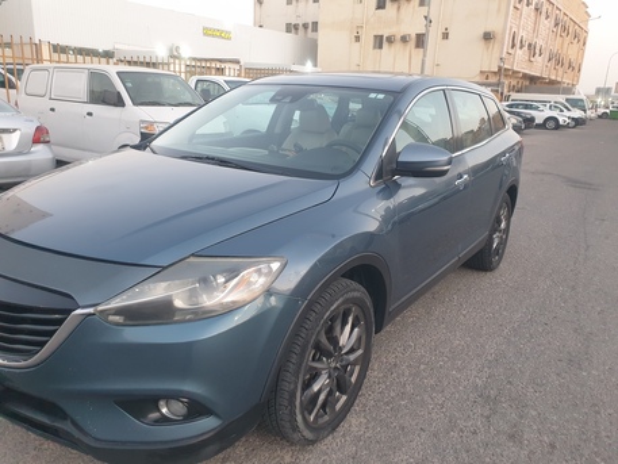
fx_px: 464
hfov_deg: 67.3
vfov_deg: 53.1
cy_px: 232
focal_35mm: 26
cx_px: 309
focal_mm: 4.3
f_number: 2.4
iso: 250
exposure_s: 1/60
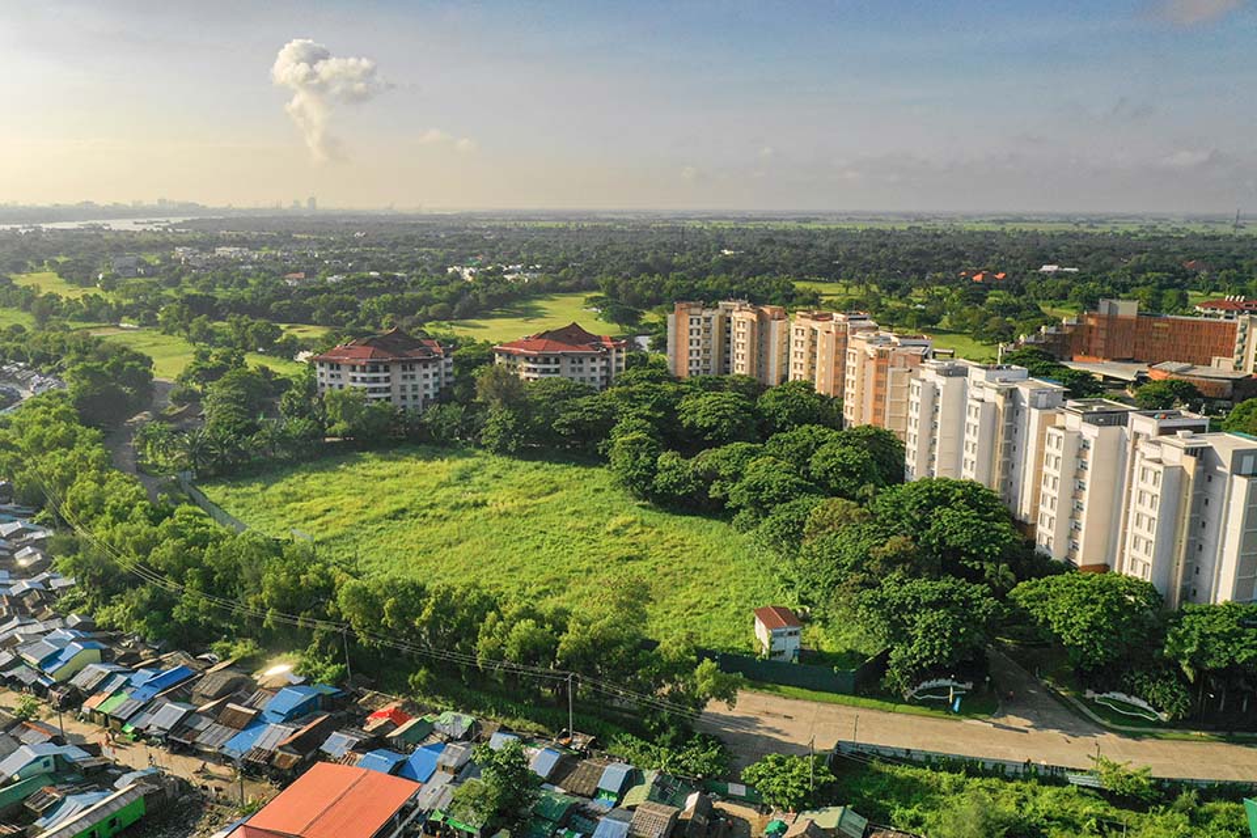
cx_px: 628
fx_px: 978
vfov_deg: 46.4
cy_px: 419
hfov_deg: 65.5
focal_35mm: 28
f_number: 7.1
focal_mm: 10.26
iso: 100
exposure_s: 1/640
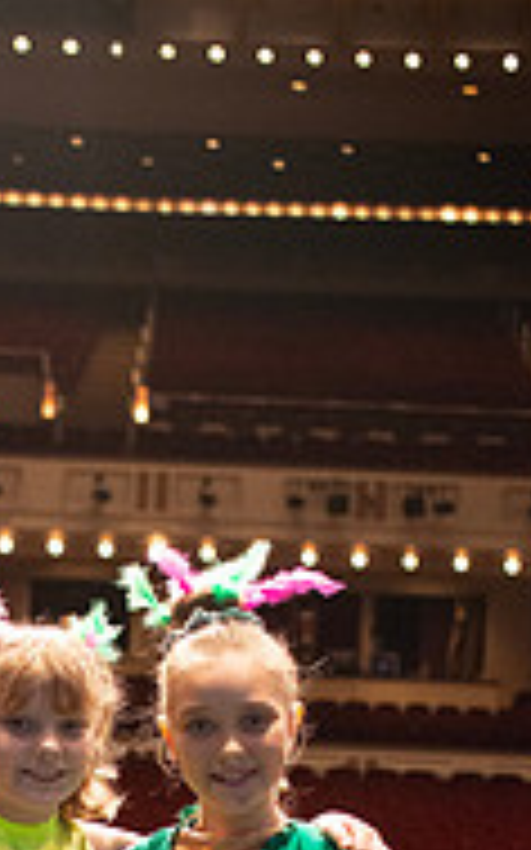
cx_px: 72
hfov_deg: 15.2
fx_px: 1970
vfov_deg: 22.9
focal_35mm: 85
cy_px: 935
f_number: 2.8
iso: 6400
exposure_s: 1/500
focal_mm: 35
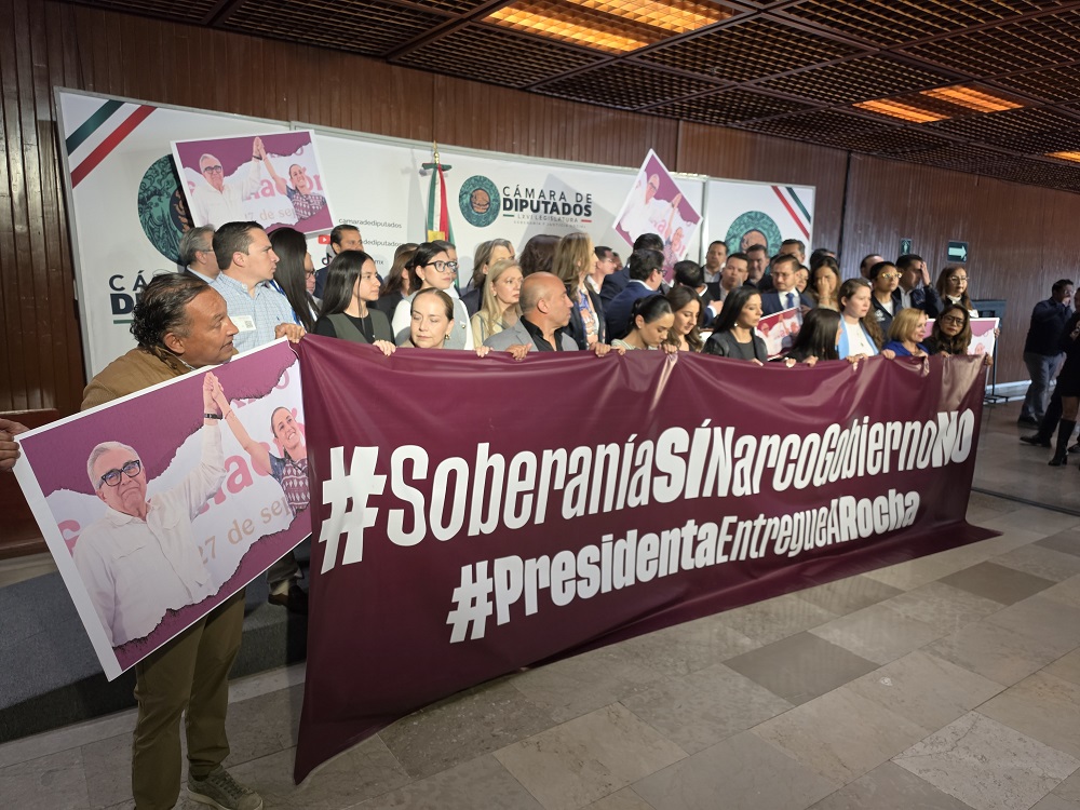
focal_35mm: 23
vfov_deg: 58.9
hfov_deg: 73.9
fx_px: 718
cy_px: 405
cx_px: 540
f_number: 1.4
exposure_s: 1/120
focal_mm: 6.5
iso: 320
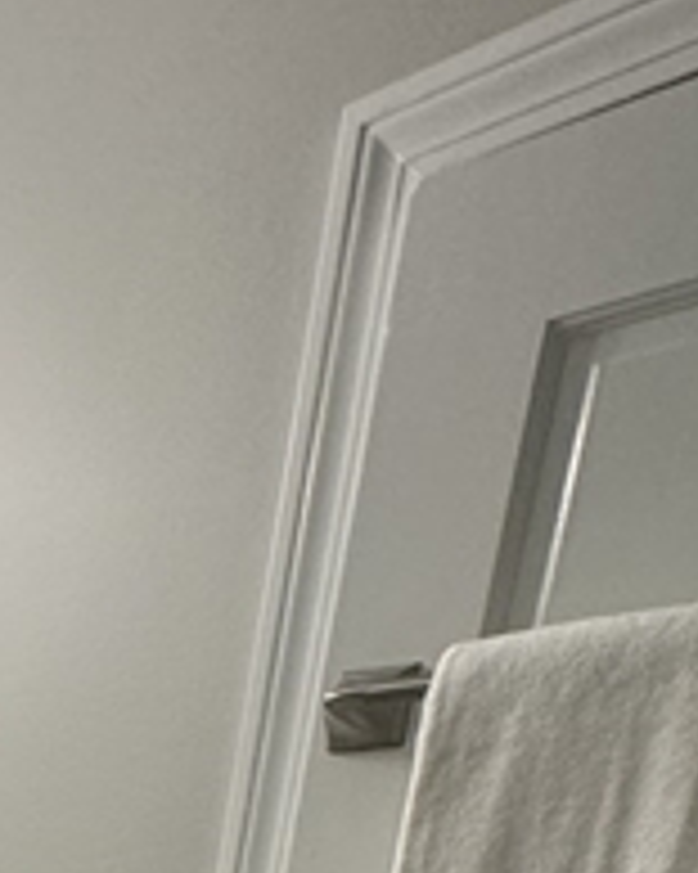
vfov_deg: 24.3
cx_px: -482
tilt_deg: -20.4
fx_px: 1396
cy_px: 1404
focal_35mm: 54
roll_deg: -0.4
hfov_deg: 21.2
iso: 200
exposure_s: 1/120
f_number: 2.2
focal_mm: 2.22
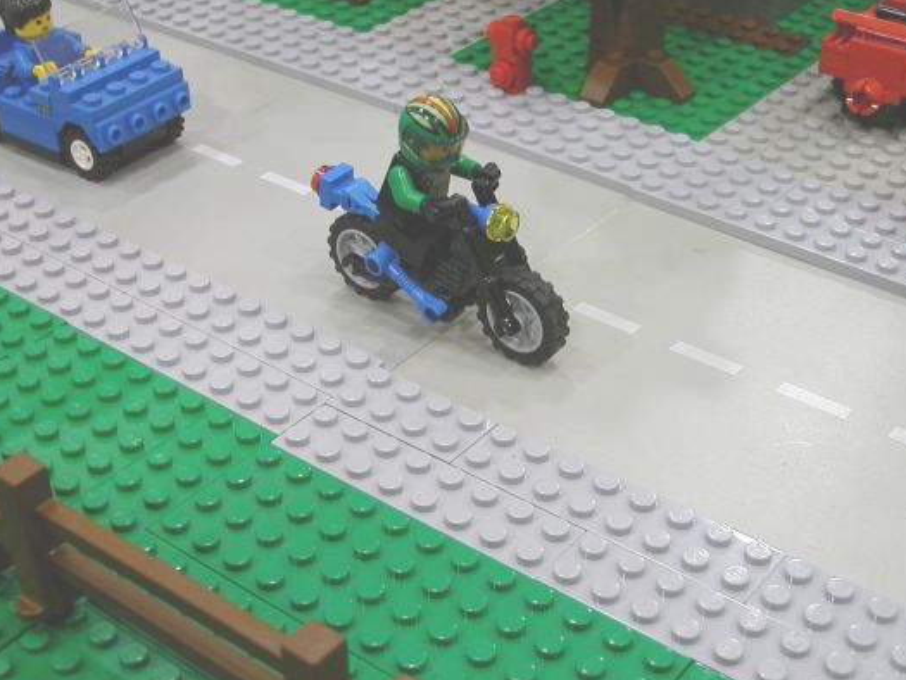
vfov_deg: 26.1
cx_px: 511
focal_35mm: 56
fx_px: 1466
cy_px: 383
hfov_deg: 34.3
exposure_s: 1/15.1
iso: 100
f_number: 3.2
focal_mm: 7.5
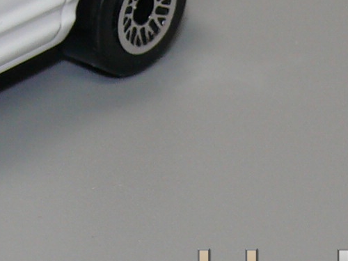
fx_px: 3730
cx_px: -180
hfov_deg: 5.3
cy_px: -63
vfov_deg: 4.0
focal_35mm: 371
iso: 100
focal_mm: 14.3
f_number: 4
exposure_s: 1/30
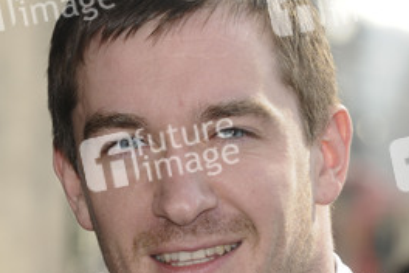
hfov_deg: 9.1
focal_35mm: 227
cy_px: 233
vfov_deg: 6.0
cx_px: 205
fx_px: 2579
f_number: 5.6
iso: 200
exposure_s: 1/250
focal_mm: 100
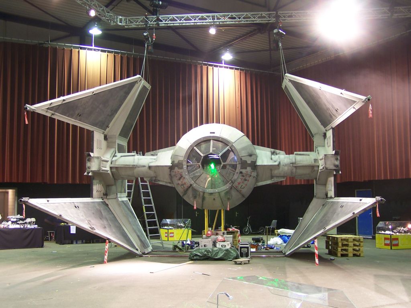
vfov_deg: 33.6
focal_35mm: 43
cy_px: 154
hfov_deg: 43.9
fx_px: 511
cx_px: 206
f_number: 2.9
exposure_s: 1/2
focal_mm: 7.1
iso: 80
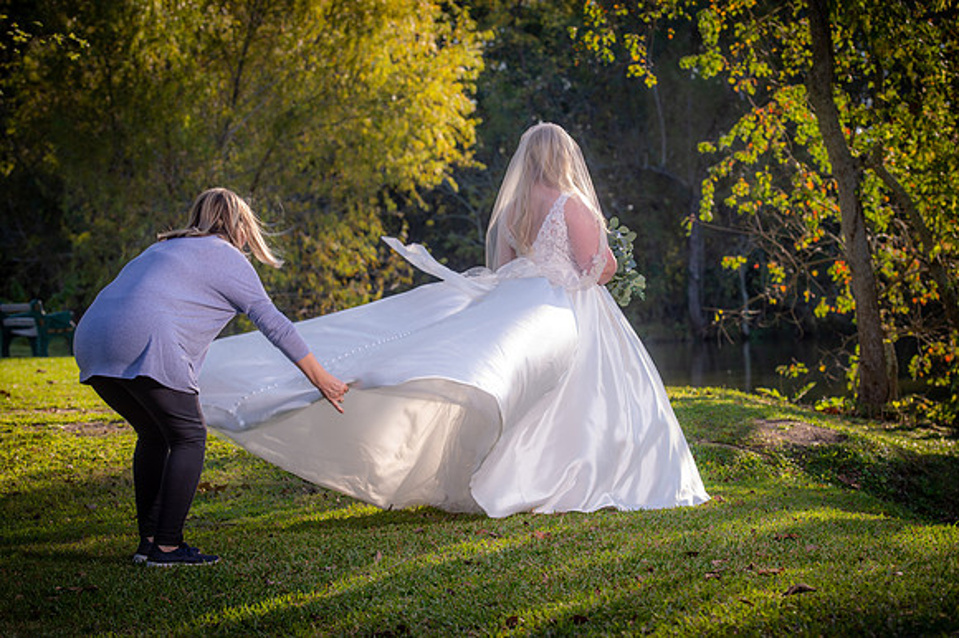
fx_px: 2396
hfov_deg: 22.6
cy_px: 319
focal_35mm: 90
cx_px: 480
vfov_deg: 15.2
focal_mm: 90
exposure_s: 1/125
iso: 100
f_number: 5.6
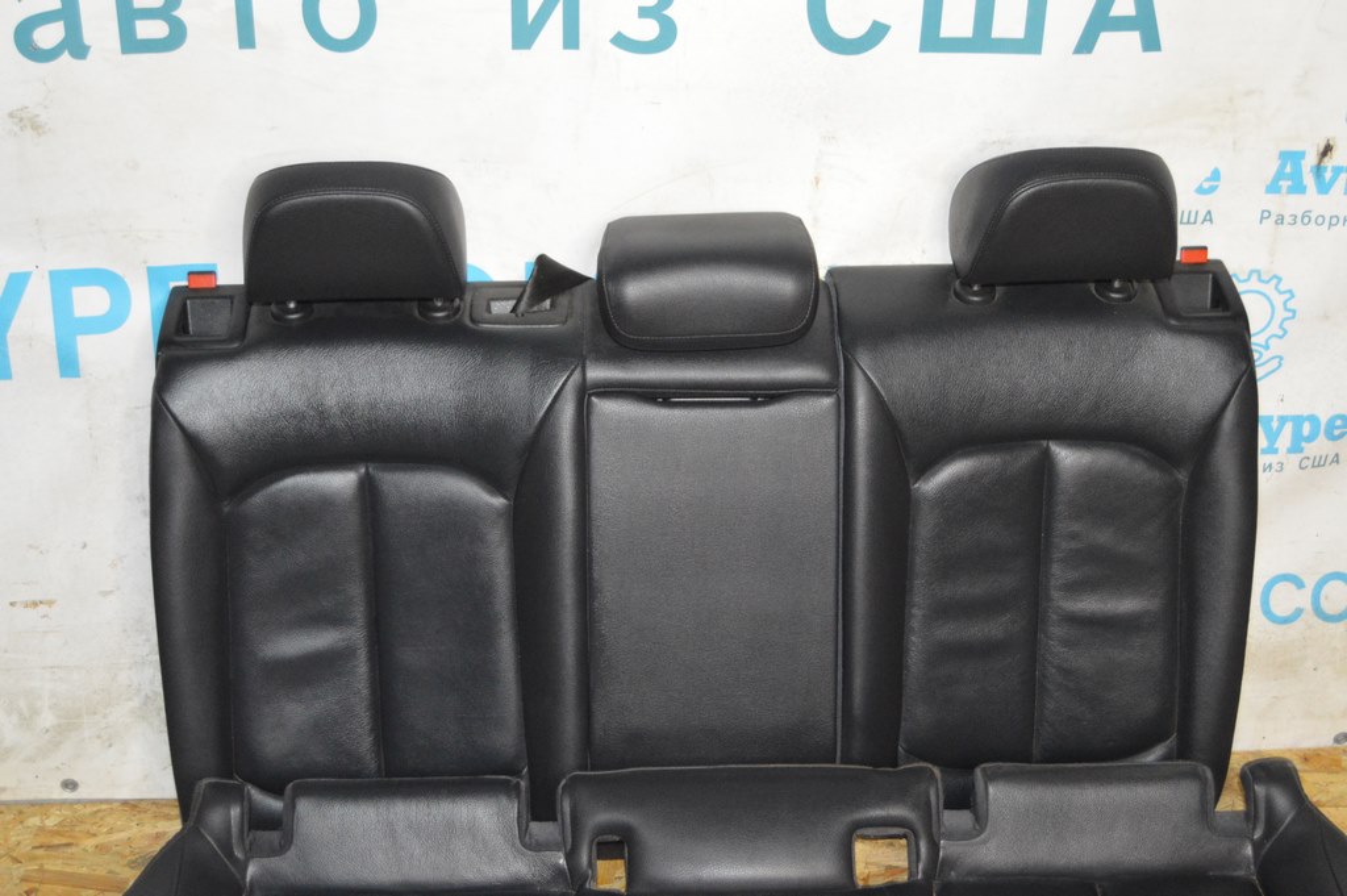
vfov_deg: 25.7
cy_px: 448
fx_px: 1963
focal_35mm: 52
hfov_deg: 37.9
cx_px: 674
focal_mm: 35
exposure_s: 1/60
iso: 3200
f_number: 4.5
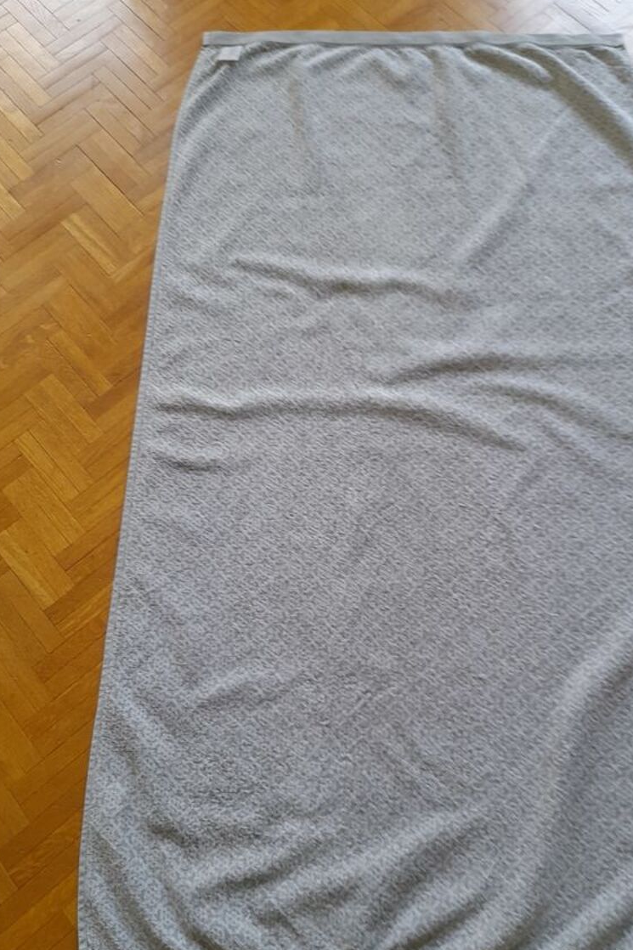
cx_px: 388
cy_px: 526
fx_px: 818
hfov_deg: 42.1
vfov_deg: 60.2
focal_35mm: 31
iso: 100
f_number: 2
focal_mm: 4.6
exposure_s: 1/50
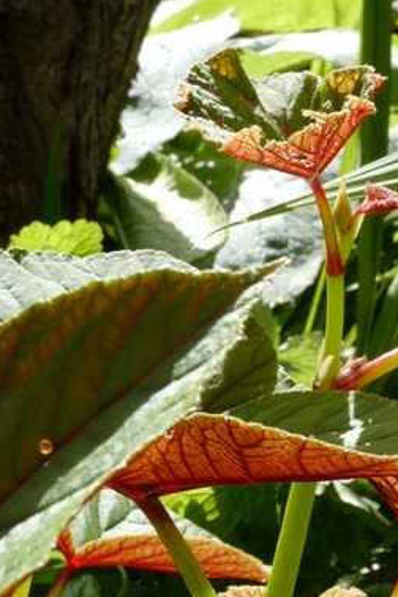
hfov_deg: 11.7
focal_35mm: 111
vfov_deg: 18.3
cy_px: 449
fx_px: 1841
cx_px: 635
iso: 400
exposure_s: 1/125
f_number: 14
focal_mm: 28
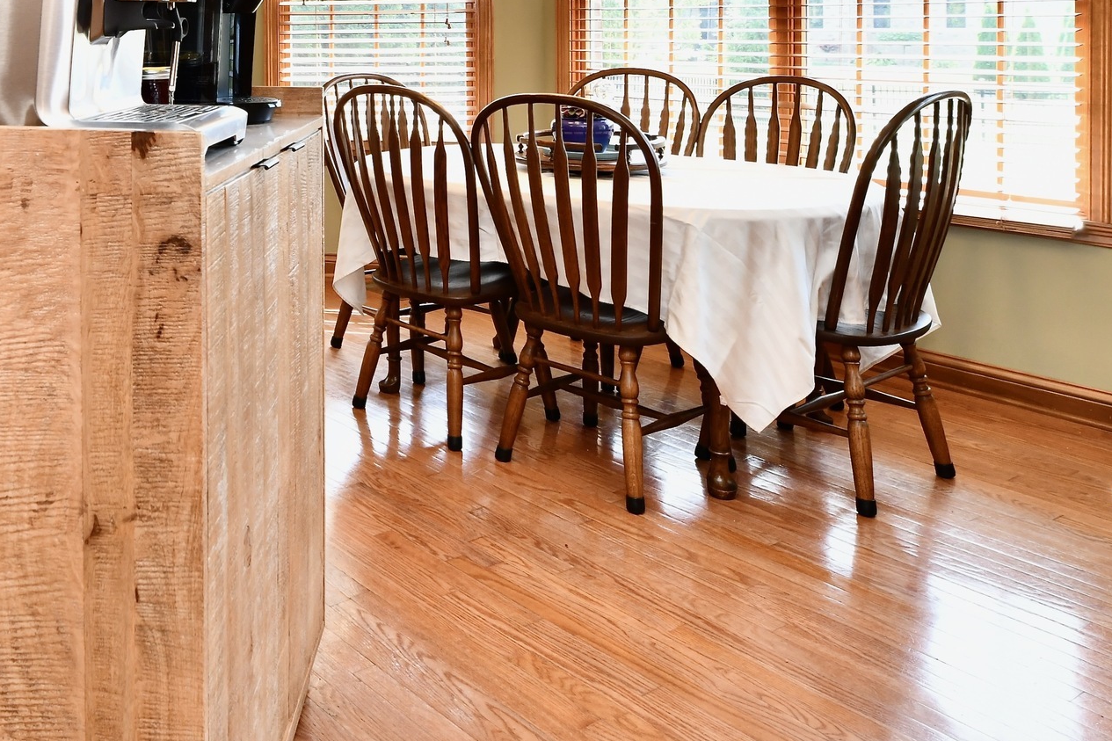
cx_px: 137
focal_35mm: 34
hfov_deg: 50.3
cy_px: 58
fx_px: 1050
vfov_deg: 36.2
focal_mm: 14
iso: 640
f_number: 6.3
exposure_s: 1/60
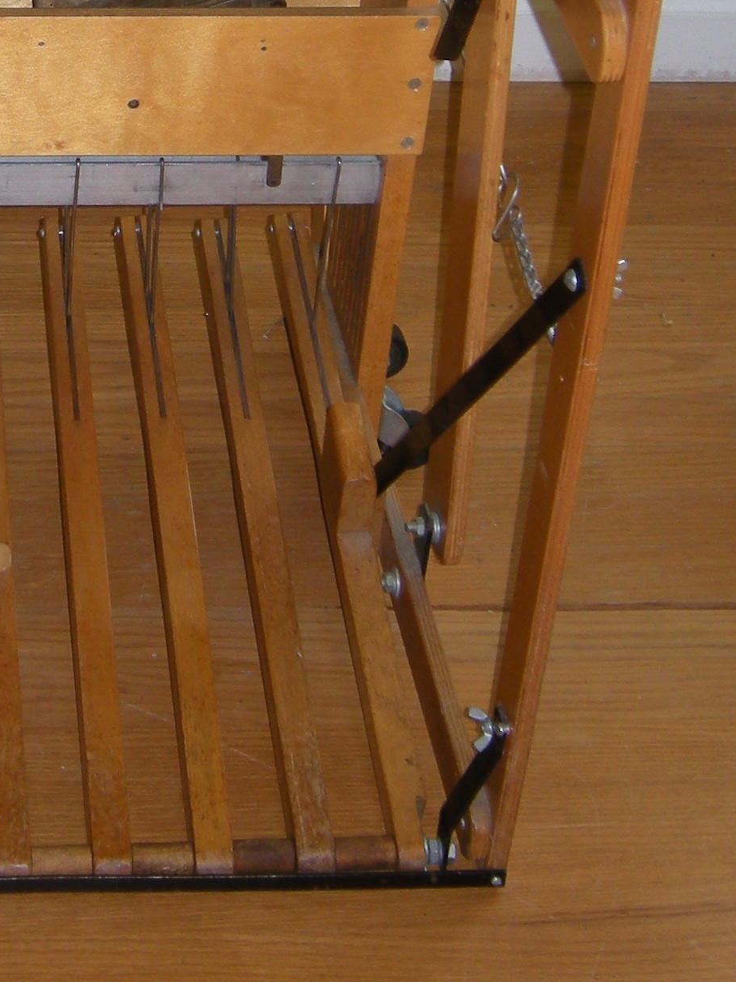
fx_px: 2863
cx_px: -41
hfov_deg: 14.4
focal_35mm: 101
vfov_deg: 18.6
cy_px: -122
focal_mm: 6.3
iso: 79
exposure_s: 1/30
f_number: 3.2
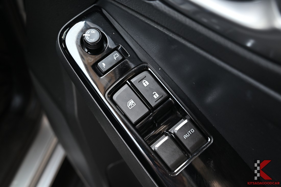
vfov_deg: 34.2
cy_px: 94
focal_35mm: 39
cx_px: 140
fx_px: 304
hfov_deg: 49.5
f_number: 5.6
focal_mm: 39
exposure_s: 1/90
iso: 400
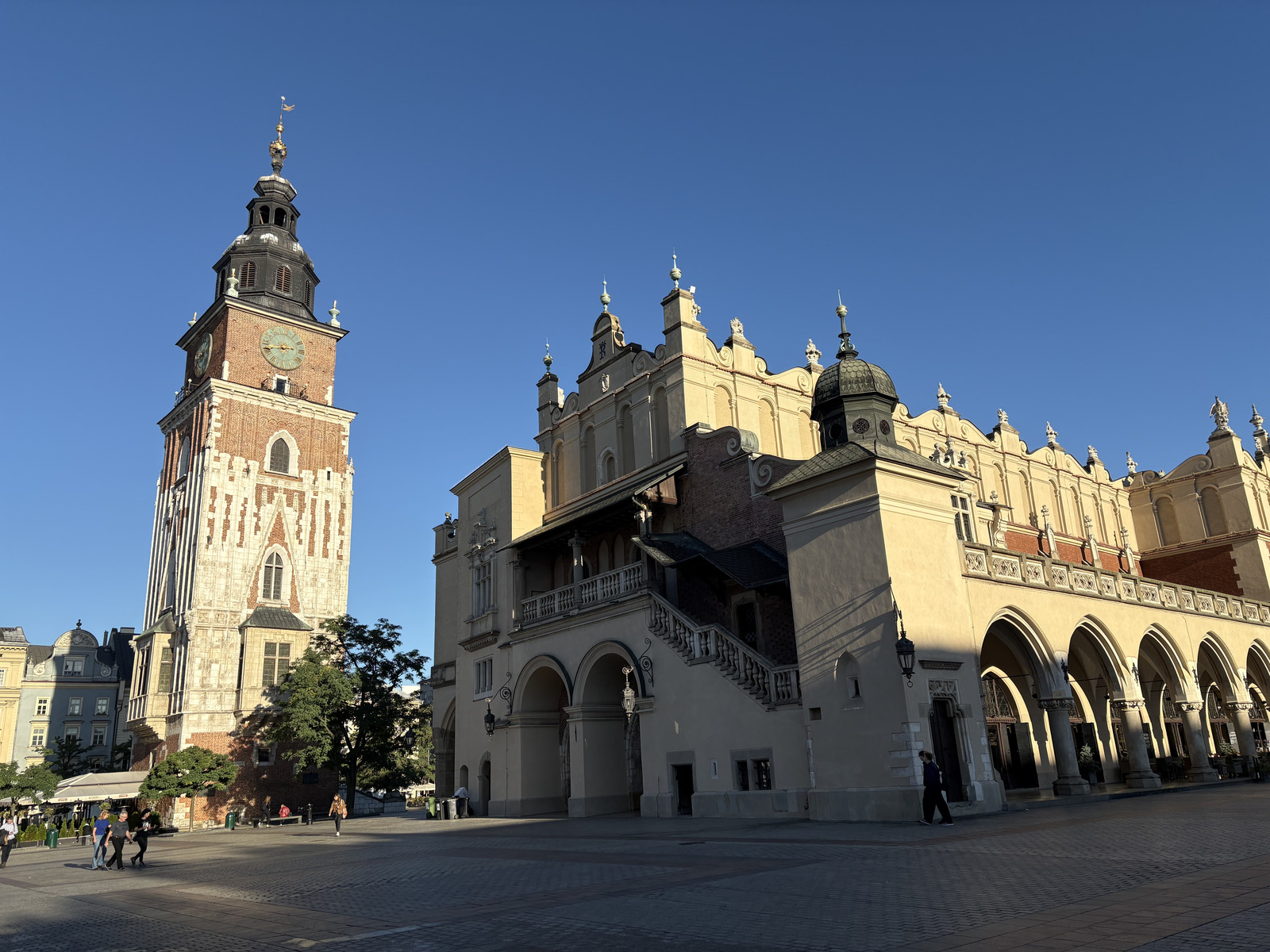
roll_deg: +3.0
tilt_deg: +17.3
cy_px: 476
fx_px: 954
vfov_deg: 53.1
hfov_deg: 67.3
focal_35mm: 26
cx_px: 635
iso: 50
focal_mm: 5.96
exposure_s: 1/3125
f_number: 1.6
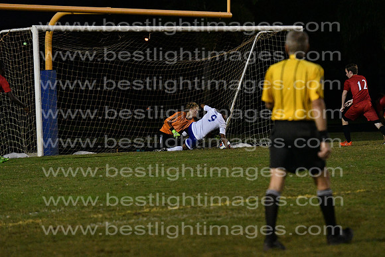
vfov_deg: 6.3
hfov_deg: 9.5
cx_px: 192
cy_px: 128
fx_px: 2326
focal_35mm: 218
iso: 6400
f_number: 4
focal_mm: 145
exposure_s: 1/1250
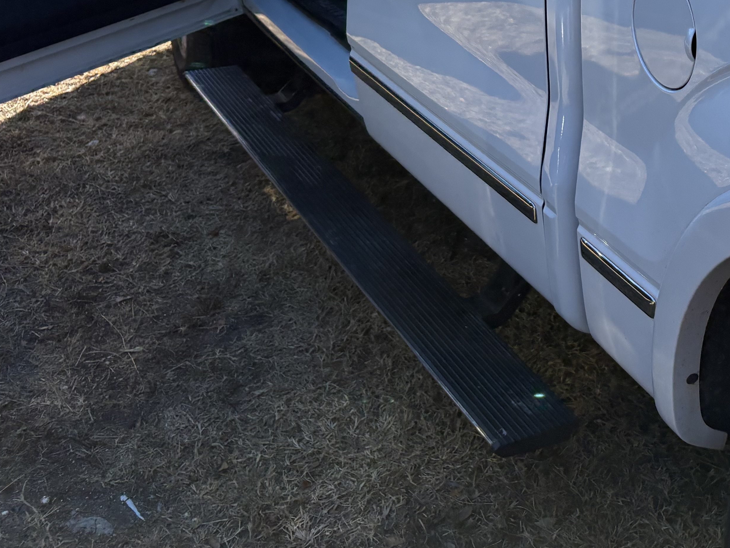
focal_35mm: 60
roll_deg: -1.2
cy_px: -72
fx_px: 1265
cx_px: 674
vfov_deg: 22.8
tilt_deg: -10.0
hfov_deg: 30.6
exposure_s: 1/1451
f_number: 1.6
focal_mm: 5.96
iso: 50
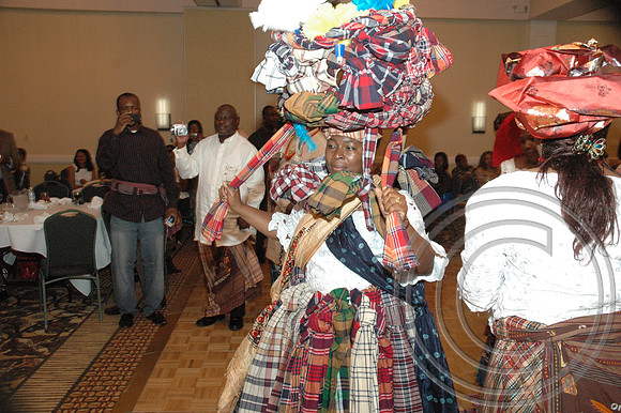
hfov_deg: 53.2
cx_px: 310
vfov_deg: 36.8
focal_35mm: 36
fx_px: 621
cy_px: 206
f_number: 5.6
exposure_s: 1/60
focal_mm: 24
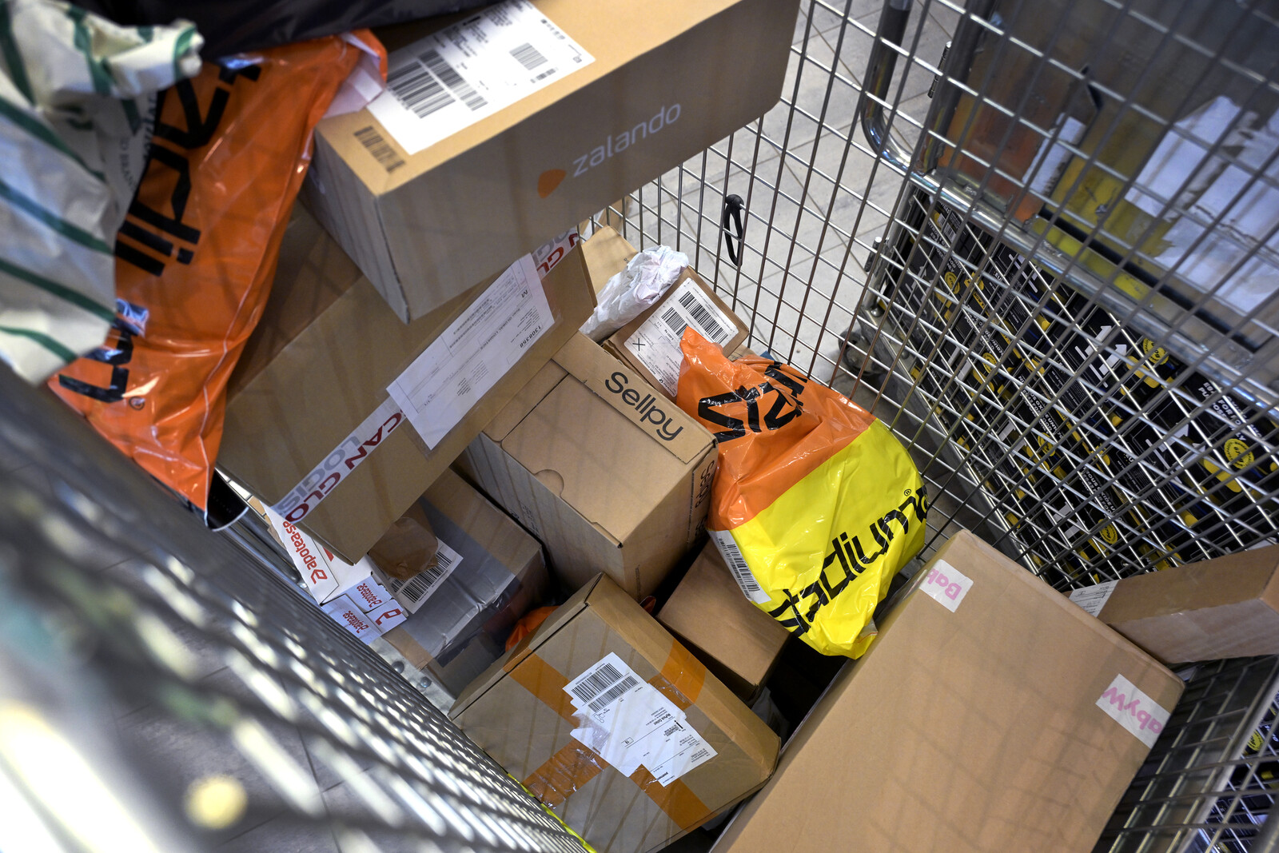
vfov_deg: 48.7
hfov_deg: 68.4
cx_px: 640
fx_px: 942
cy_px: 426
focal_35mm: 26
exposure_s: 1/200
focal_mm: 26.5
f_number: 4
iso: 2200
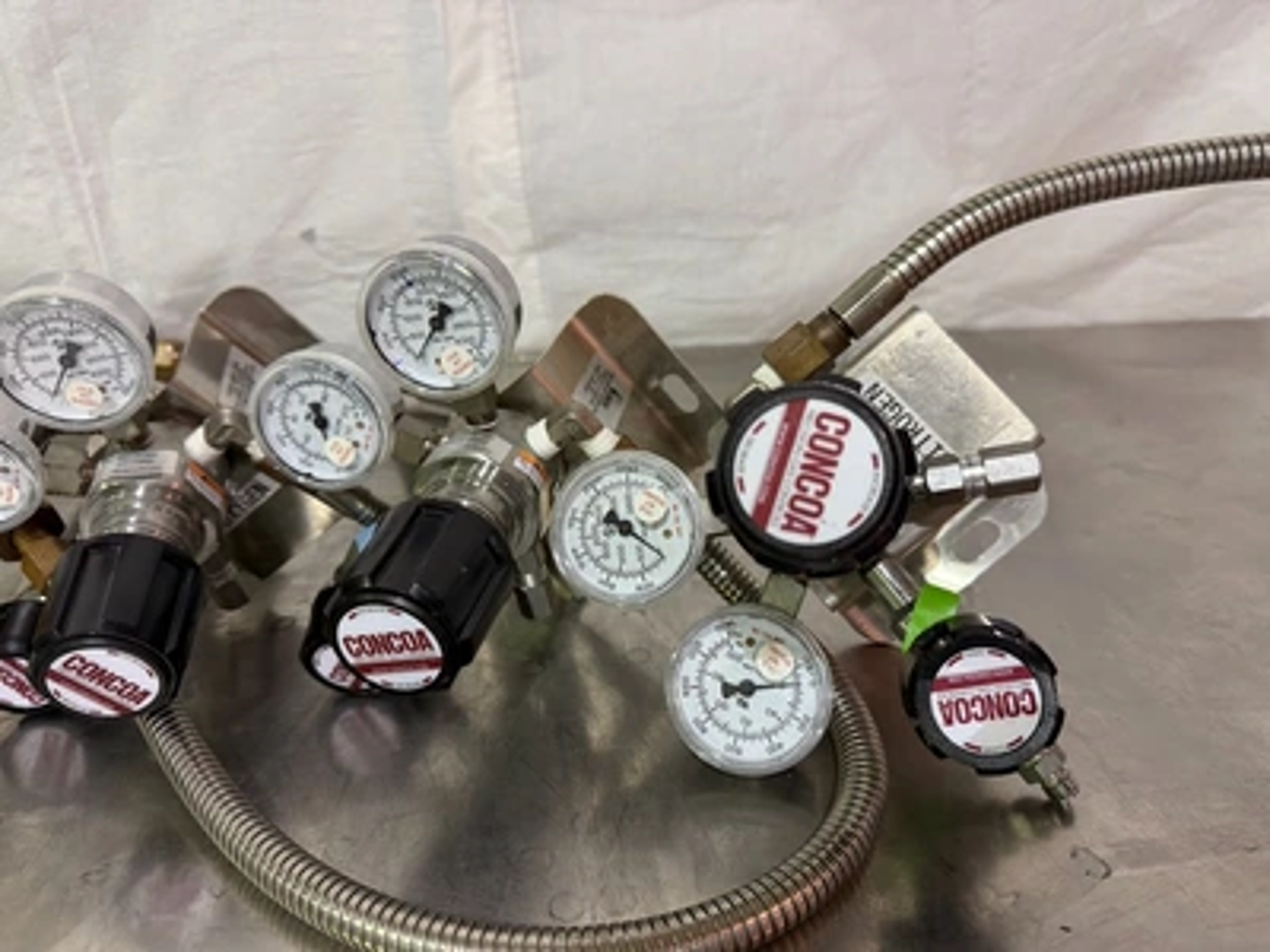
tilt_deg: -21.6
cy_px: 476
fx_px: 881
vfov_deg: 56.8
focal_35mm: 24
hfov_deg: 71.6
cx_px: 635
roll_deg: +4.8
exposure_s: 1/60
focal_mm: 6.76
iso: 250
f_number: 1.78
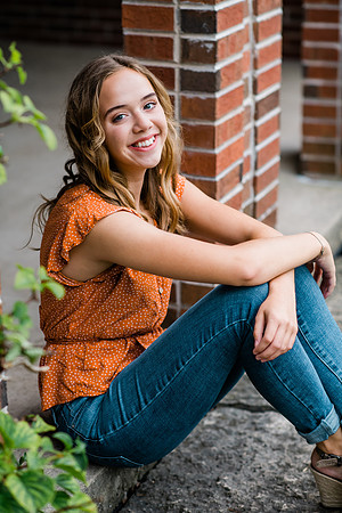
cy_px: 256
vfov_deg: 23.9
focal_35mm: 85
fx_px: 1211
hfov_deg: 16.1
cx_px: 171
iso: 320
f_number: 2.8
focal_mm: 85
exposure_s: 1/500
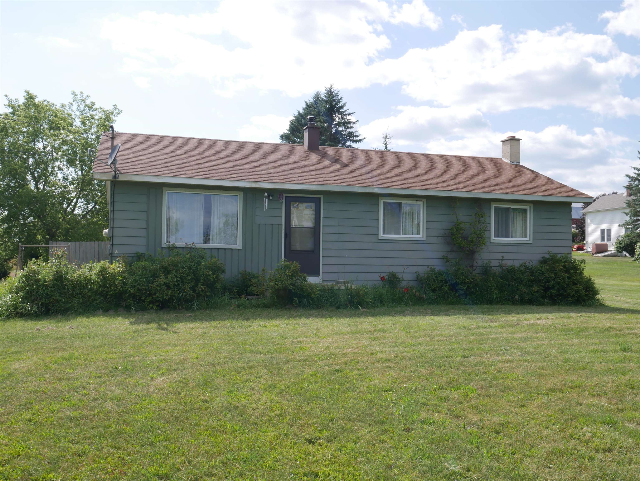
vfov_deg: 39.7
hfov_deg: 51.3
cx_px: 320
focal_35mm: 36
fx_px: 666
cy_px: 240
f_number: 13
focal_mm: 18
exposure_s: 1/160
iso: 200
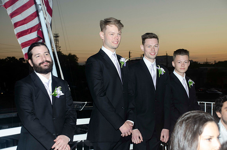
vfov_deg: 22.5
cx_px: 114
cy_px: 75
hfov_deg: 33.5
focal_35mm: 60
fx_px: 378
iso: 400
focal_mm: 40
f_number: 5.6
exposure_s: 1/125
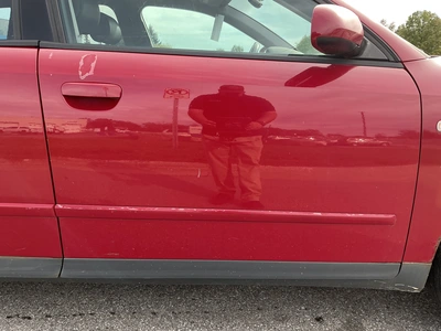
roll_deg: -1.1
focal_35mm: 28
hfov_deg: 63.4
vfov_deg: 49.7
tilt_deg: -13.7
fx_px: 357
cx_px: 220
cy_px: 166
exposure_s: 1/189
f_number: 1.8
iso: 25
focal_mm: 3
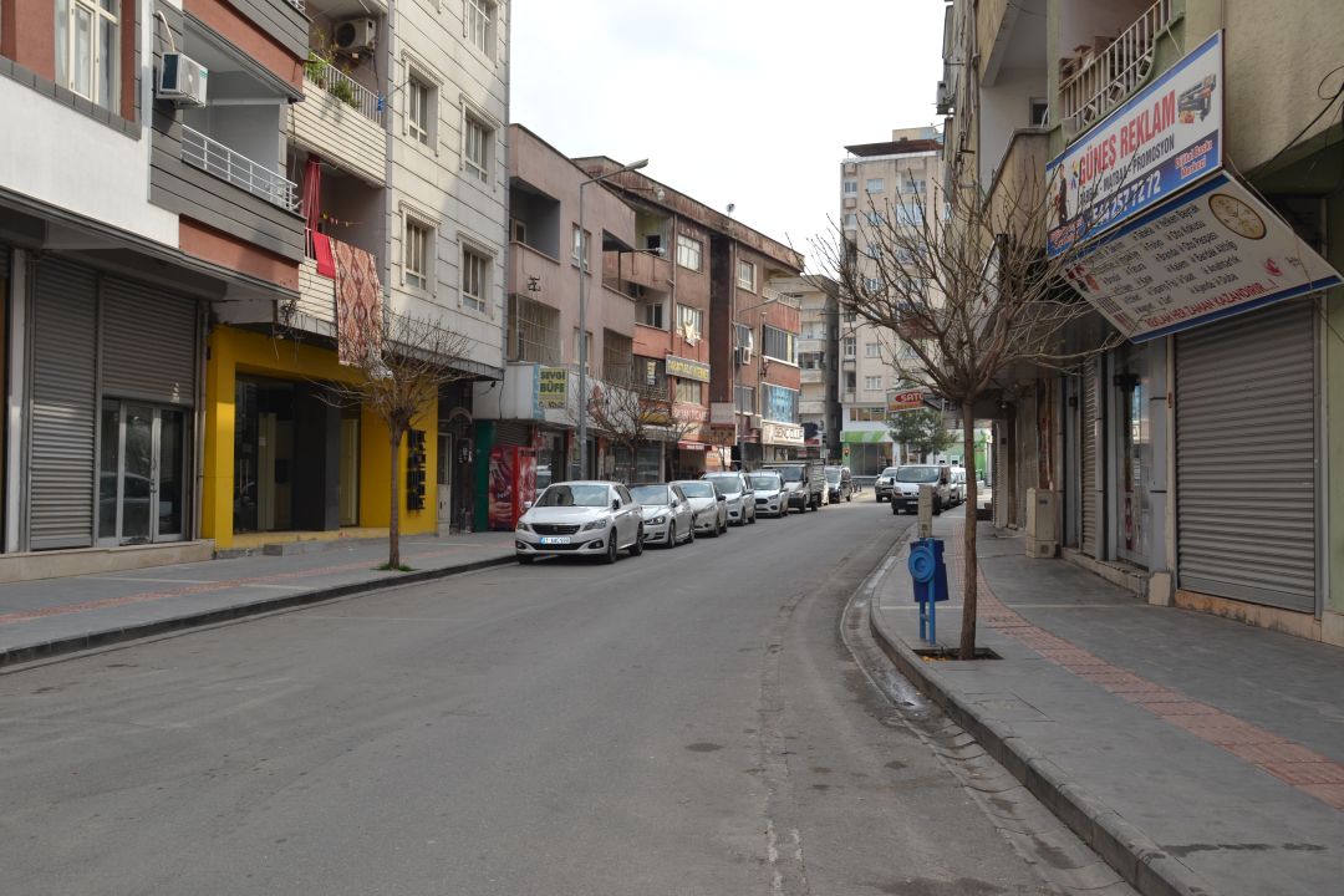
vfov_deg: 40.0
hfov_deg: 57.2
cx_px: 672
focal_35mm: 33
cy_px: 448
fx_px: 1232
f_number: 5
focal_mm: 22
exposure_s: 1/200
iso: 100
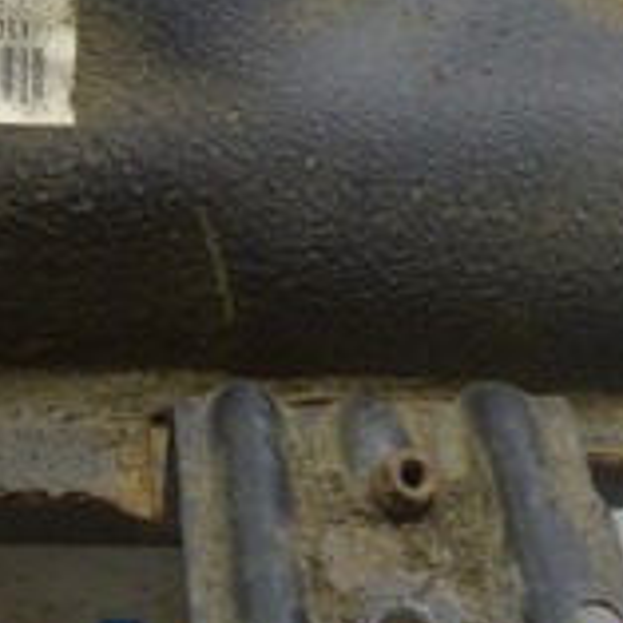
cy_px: 2
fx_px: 2118
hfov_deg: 16.4
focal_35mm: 104
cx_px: 16
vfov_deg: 16.4
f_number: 5.6
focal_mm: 20
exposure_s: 1/20
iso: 400
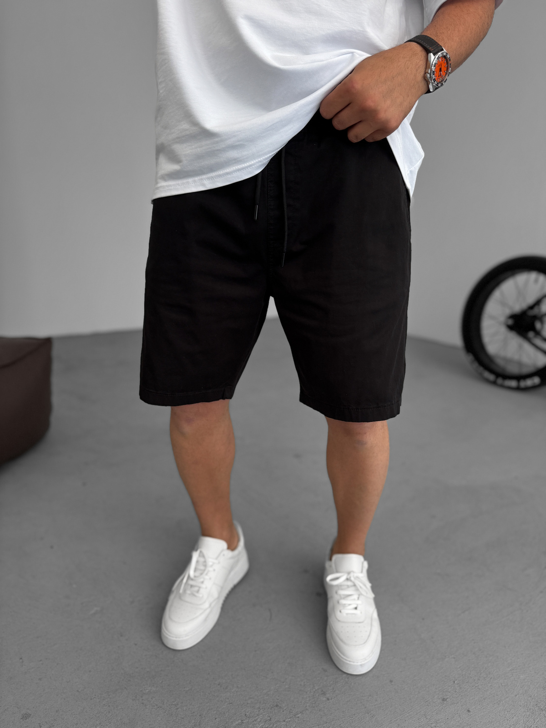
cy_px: 364
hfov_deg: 56.8
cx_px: 273
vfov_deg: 71.6
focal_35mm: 24
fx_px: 505
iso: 160
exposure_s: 1/120
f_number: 1.8
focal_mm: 6.76
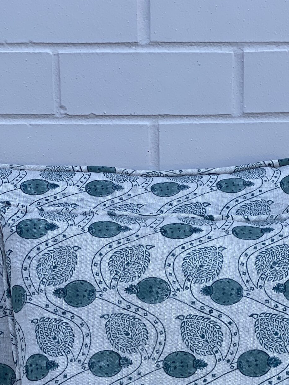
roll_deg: -0.5
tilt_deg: -21.3
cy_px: 400
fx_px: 1213
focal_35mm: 109
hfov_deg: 13.6
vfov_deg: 17.6
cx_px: 180
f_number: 2
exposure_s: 1/159
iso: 20
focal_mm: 6
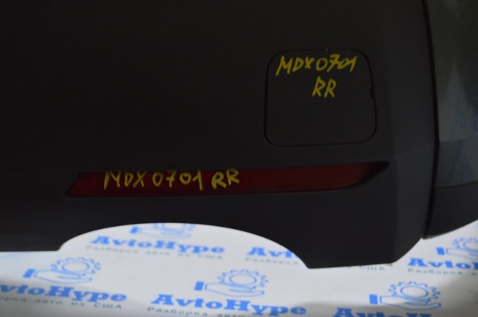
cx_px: 239
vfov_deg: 18.1
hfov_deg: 27.0
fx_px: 995
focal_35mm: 75
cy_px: 158
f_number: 5.6
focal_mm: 50
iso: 400
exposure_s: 1/20
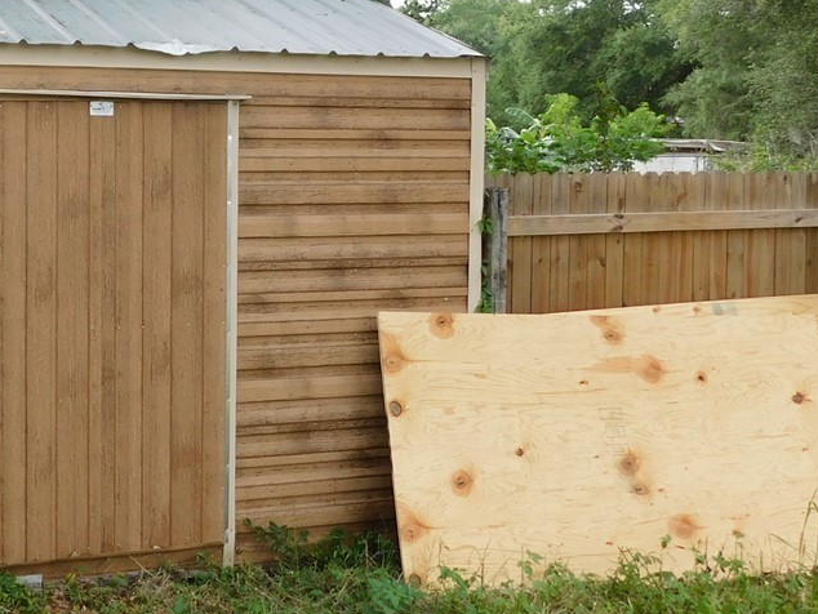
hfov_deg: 31.6
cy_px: 143
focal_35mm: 58
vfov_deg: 24.9
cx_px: 80
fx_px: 1371
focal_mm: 4
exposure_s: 1/100
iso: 125
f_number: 3
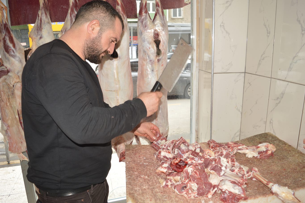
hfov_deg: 67.4
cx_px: 152
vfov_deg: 47.9
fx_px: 229
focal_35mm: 27
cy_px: 102
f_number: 4
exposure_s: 1/125
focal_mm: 18
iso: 140
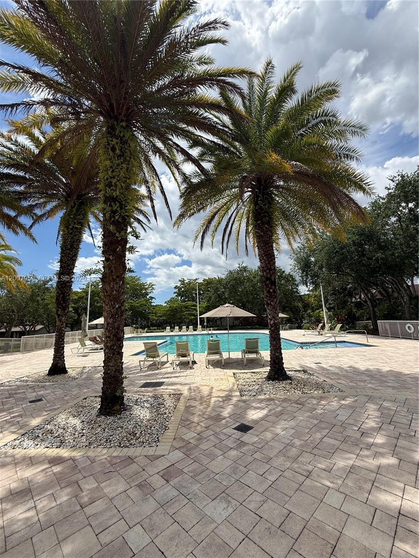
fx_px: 226
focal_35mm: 14
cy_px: 279
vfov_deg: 102.1
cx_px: 210
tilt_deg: +9.7
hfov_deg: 85.7
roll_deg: +3.2
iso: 50
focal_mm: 2.22
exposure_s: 1/3663
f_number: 2.2
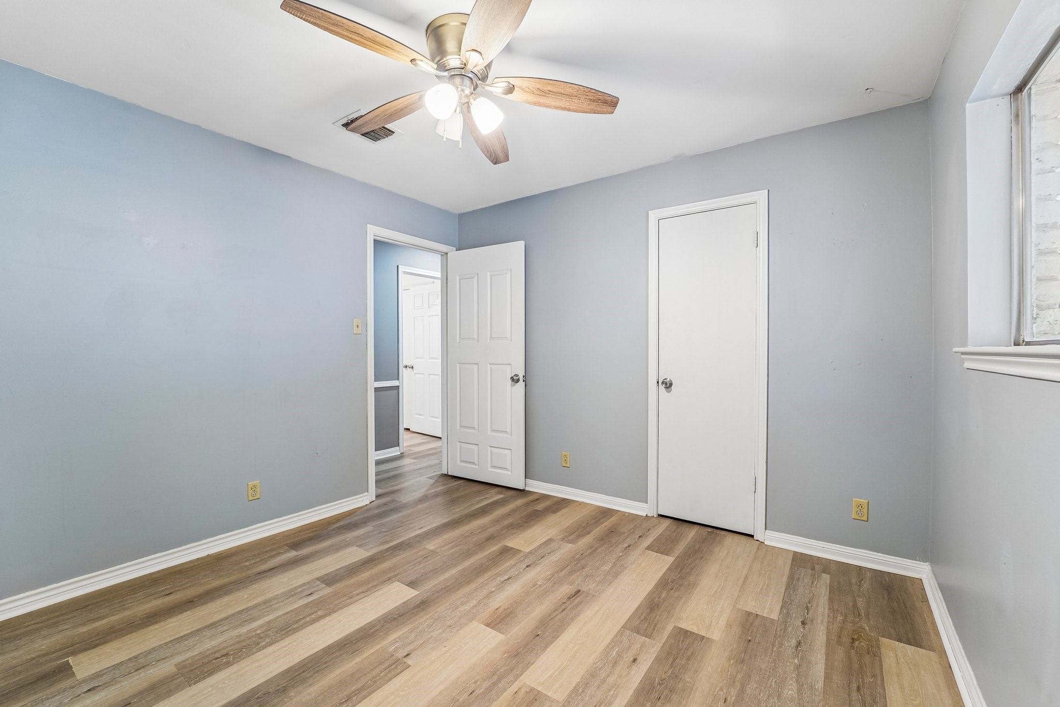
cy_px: 354
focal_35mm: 14
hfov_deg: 104.3
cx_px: 530
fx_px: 412
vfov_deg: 81.2
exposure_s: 1/8
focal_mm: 14
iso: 500
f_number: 8
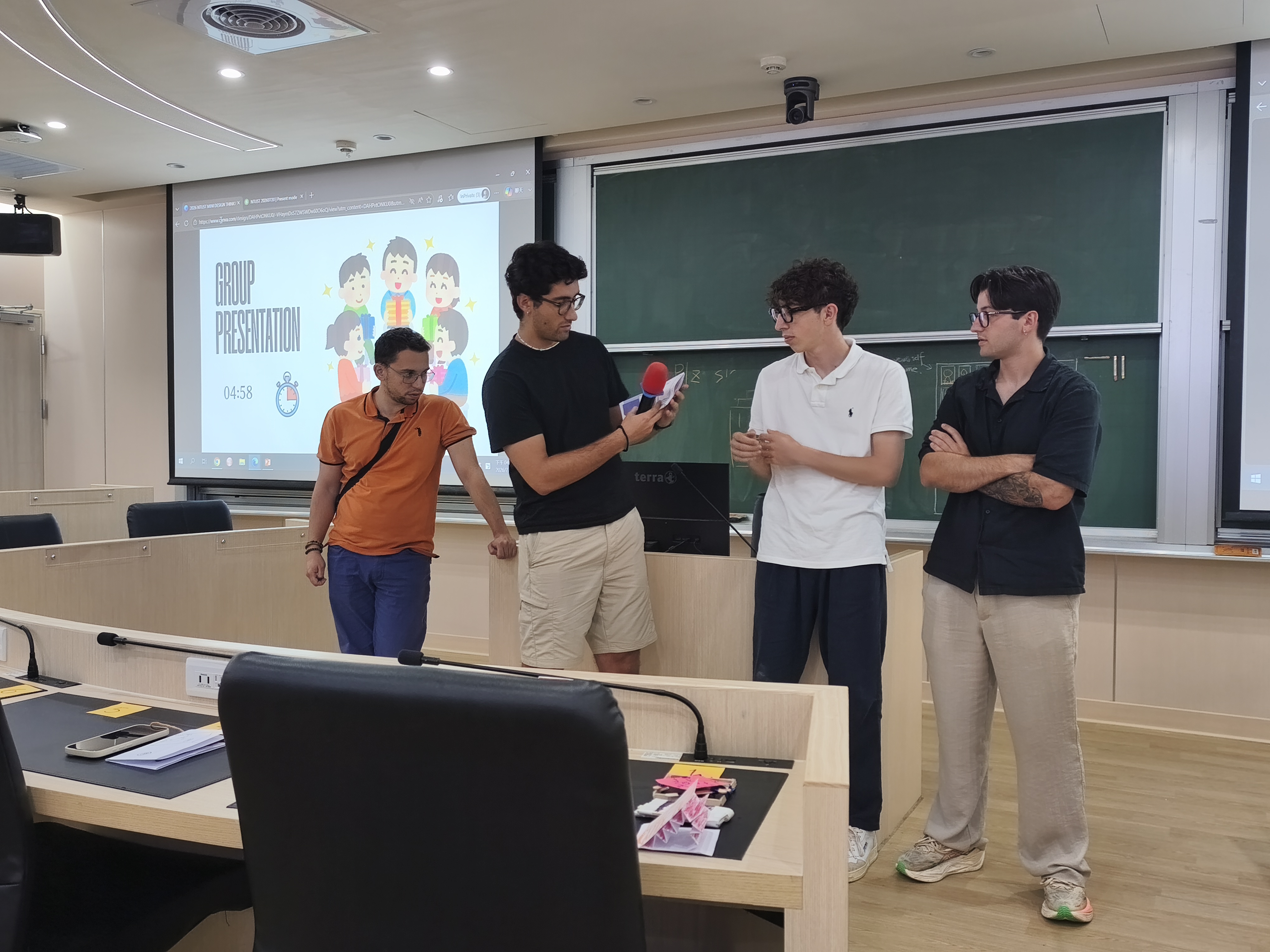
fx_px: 1101
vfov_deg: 46.8
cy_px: 476
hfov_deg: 60.0
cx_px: 635
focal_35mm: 30
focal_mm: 6.14
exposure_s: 1/120
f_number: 1.65
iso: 400
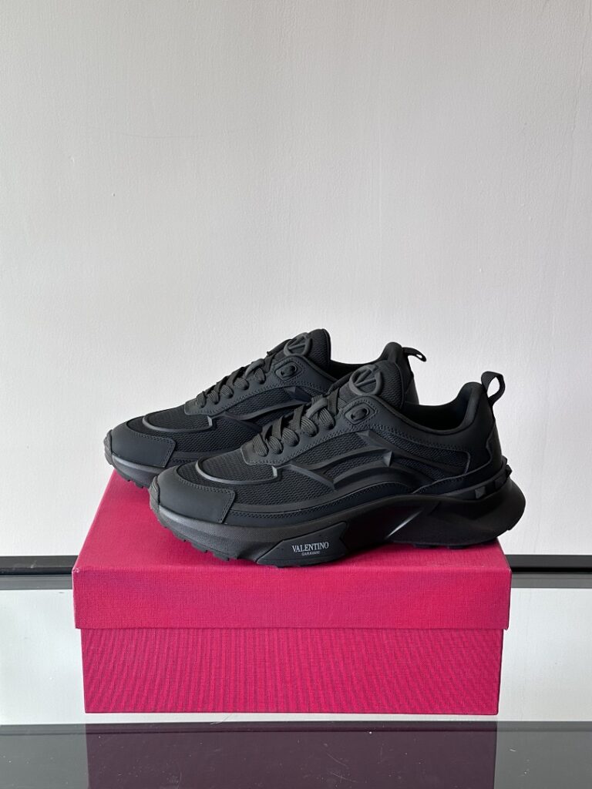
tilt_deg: -21.9
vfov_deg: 39.7
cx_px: 296
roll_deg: -2.1
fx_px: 1095
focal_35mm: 48
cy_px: 394
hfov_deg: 30.3
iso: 64
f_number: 1.78
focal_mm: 6.86
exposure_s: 1/172
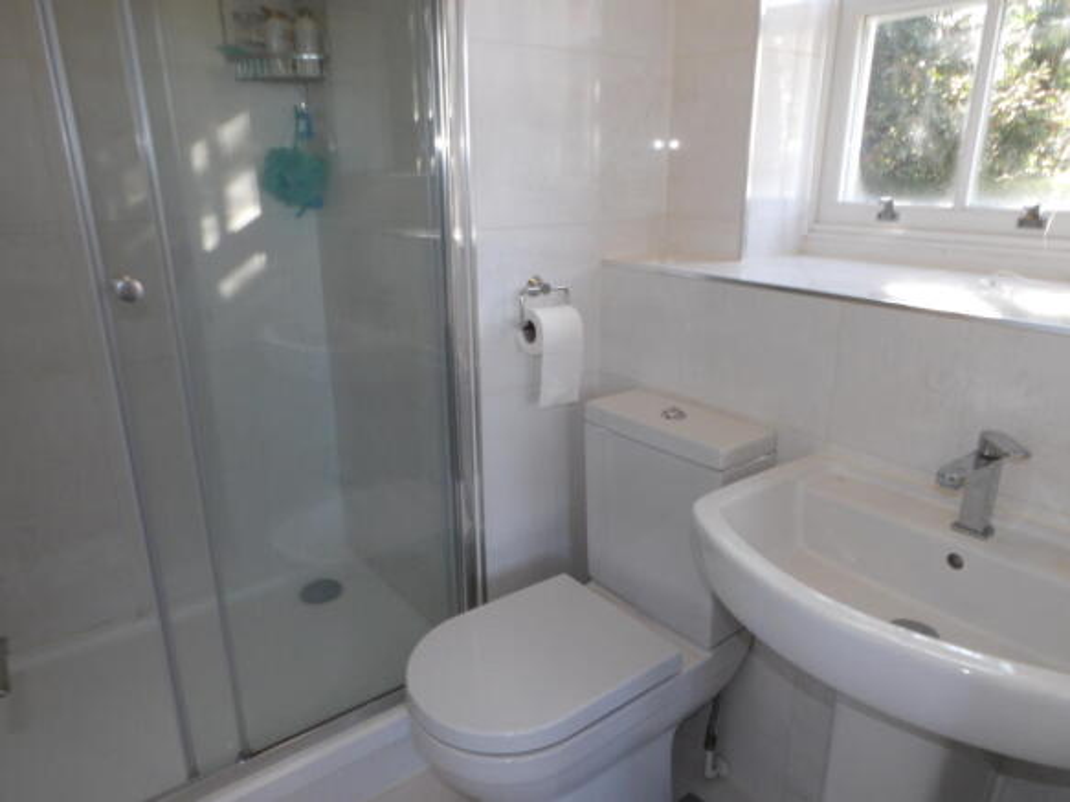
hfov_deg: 71.6
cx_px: 535
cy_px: 401
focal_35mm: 24
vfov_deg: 56.8
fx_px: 742
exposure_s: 1/29
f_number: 4.1
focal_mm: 4.3
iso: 200
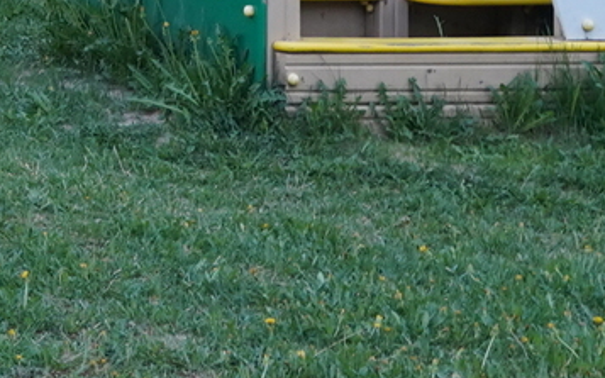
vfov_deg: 5.8
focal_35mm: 212
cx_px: -391
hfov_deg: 9.5
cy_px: -731
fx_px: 3495
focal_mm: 33
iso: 1000
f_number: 6.3
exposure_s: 1/160
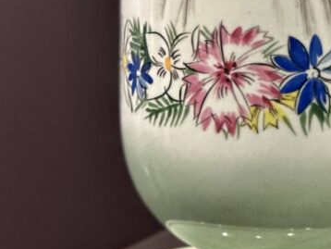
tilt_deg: -7.9
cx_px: 295
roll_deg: -0.2
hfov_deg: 9.0
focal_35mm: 220
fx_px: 2105
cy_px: -50
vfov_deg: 6.7
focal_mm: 9
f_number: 2.8
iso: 400
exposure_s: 1/14
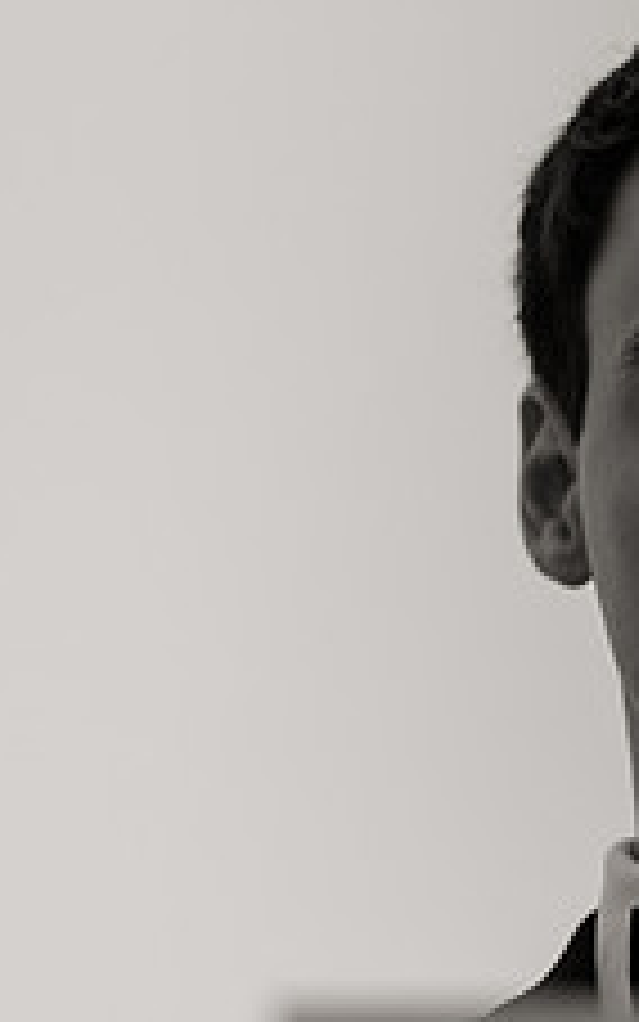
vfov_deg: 9.5
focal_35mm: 221
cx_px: 882
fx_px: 6154
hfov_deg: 5.9
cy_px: 831
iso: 400
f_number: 2.2
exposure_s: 1/1600
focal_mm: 85
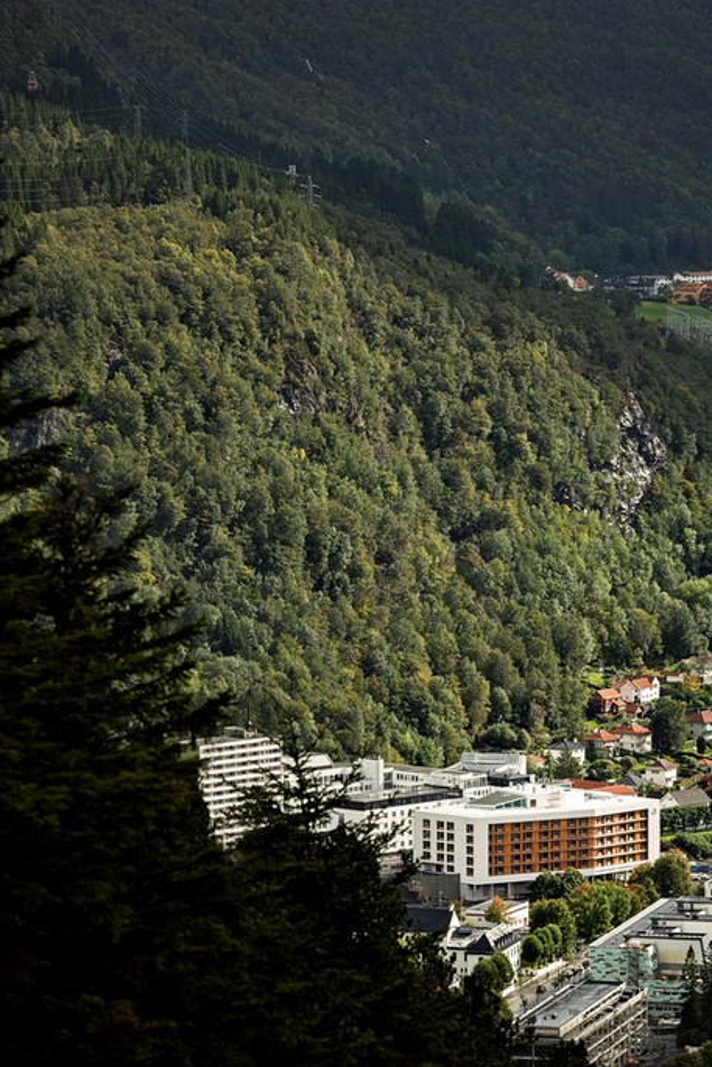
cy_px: 478
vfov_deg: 10.4
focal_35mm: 197
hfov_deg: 7.0
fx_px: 5841
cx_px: 439
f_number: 8
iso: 100
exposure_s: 1/320
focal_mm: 150
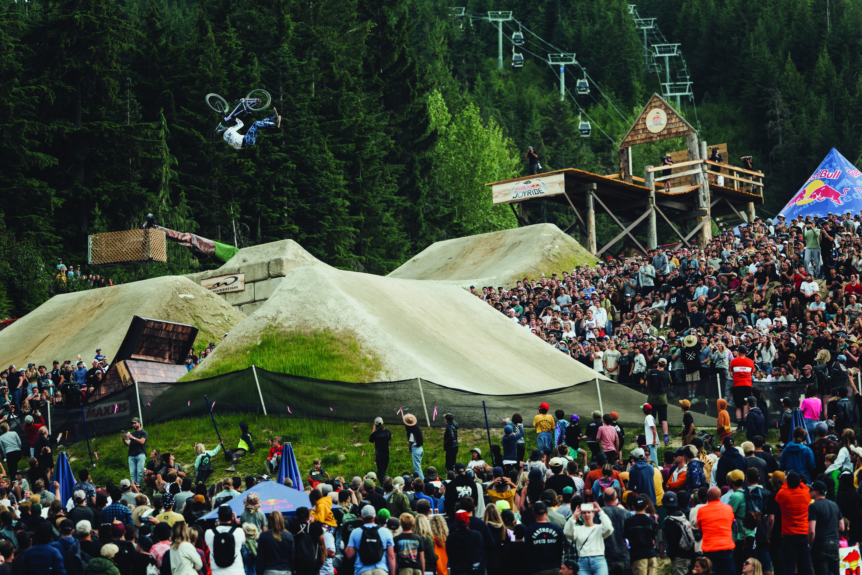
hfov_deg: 15.2
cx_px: 431
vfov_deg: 10.2
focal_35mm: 135
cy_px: 288
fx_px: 3232
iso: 320
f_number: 2.8
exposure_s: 1/1600
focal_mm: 135
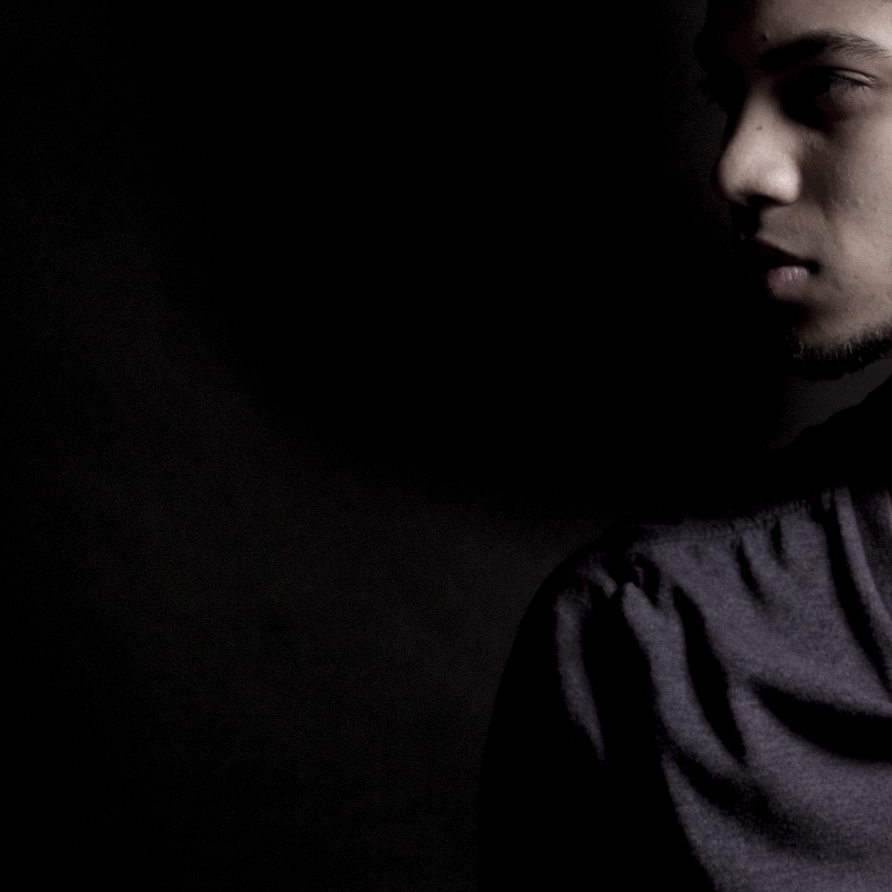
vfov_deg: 7.1
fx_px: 7201
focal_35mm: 247
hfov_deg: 7.1
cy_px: 316
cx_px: 599
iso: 320
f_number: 8
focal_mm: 70
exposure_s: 1/200
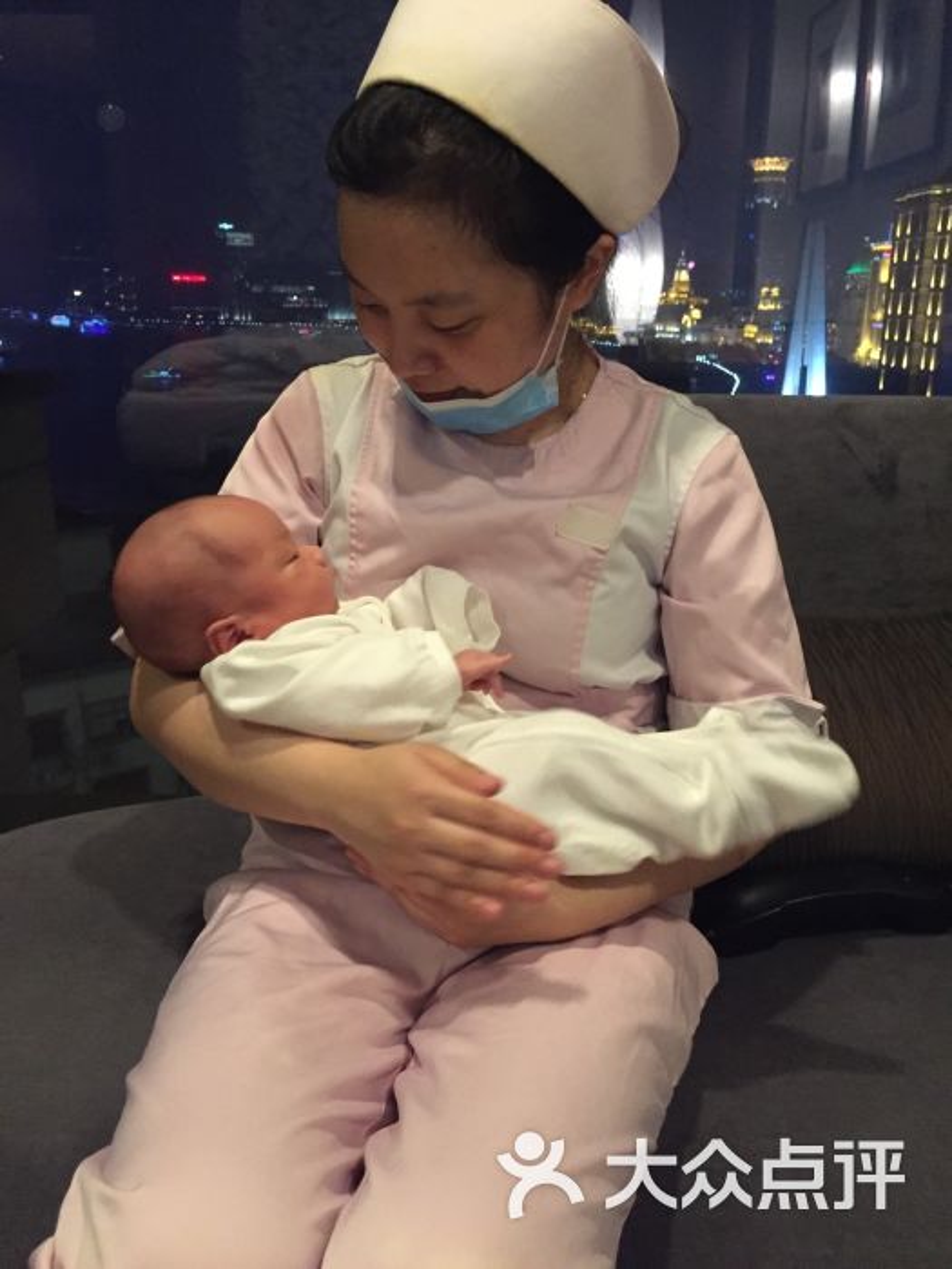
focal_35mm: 29
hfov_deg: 48.2
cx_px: 476
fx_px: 1063
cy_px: 634
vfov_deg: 61.7
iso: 320
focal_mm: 4.15
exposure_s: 1/17
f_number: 2.2
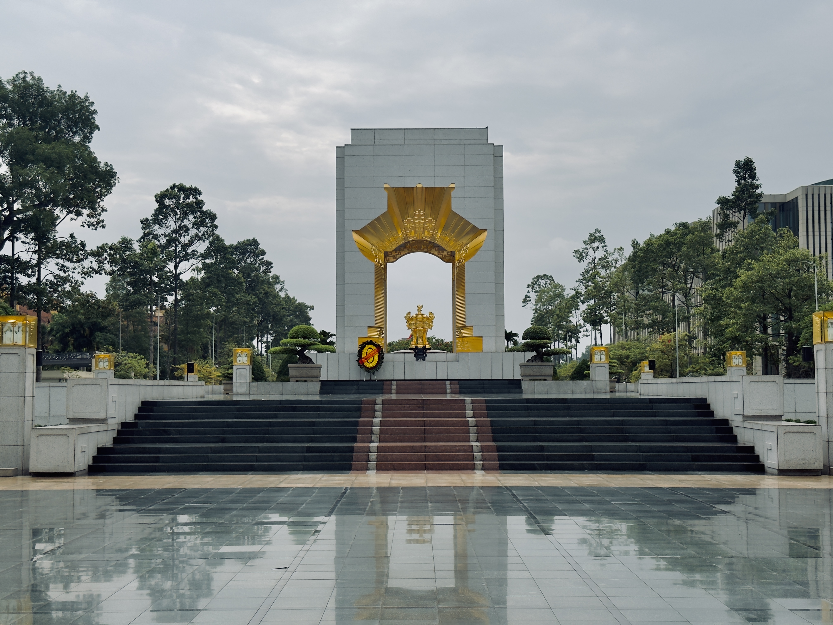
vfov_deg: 30.3
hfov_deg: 39.7
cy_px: 312
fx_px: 1155
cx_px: 416
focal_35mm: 48
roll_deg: +1.0
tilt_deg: +4.4
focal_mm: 6.76
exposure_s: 1/4878
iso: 64
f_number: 1.78
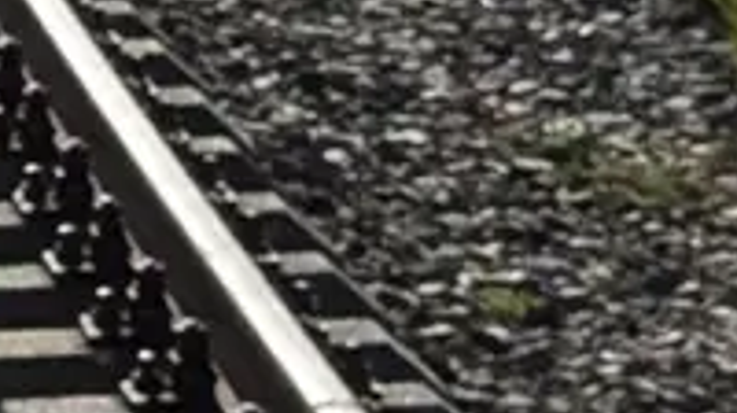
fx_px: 8179
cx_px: -685
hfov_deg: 5.1
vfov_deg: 2.8
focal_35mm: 419
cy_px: -804
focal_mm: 6.81
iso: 42
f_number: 1.85
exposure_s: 1/5848
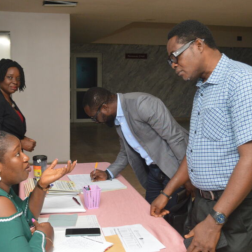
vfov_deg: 37.8
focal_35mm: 45
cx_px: 104
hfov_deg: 37.7
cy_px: 126
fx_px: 368
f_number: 5
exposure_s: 1/250
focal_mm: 23
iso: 1600
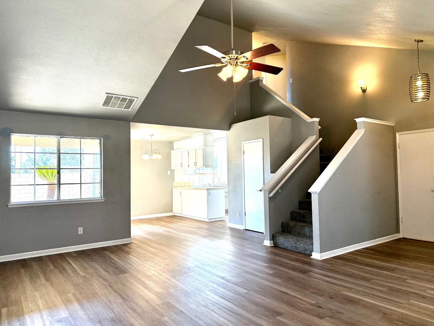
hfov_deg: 71.6
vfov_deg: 56.8
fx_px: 301
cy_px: 163
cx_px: 217
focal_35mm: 24
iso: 200
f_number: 1.78
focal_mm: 6.76
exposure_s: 1/202
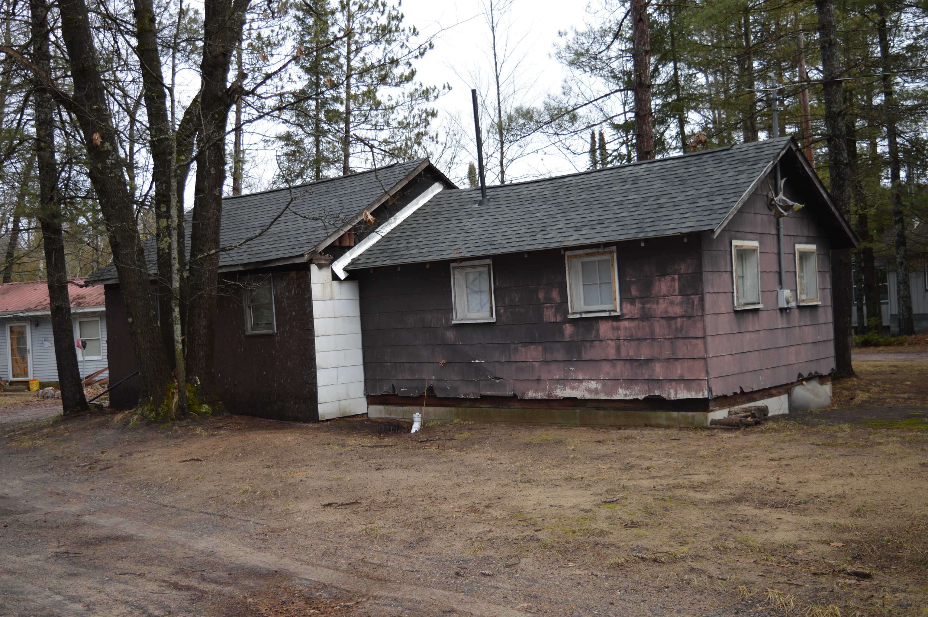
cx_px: 464
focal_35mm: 39
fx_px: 1004
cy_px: 308
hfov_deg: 49.6
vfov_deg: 34.1
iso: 100
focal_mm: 26
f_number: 4.5
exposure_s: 1/200
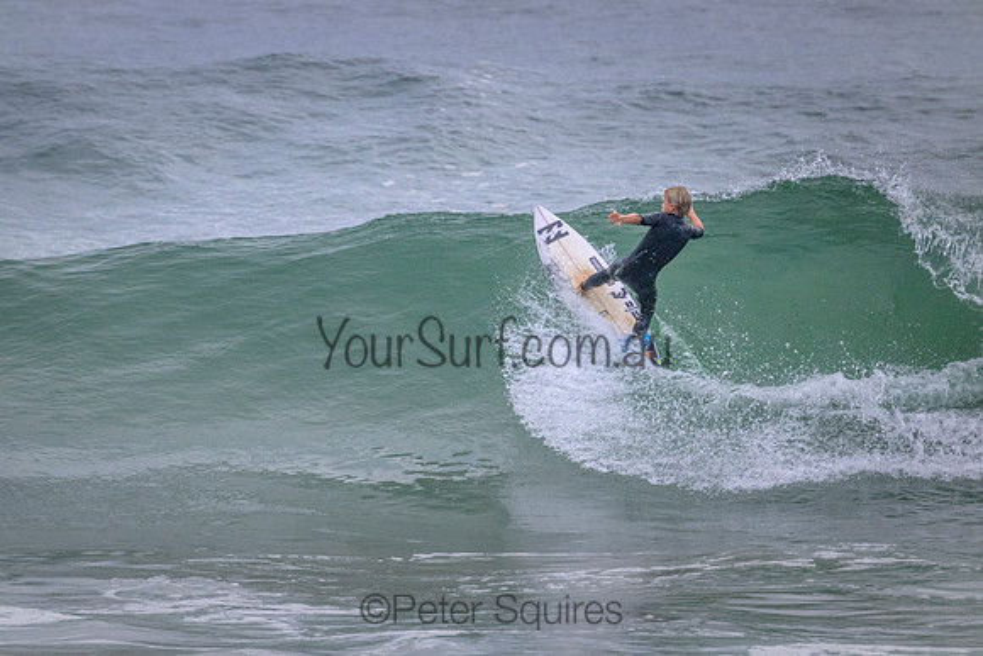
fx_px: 21849
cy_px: 328
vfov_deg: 1.7
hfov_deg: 2.6
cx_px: 492
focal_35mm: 800
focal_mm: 800
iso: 4000
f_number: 11
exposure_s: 1/2000
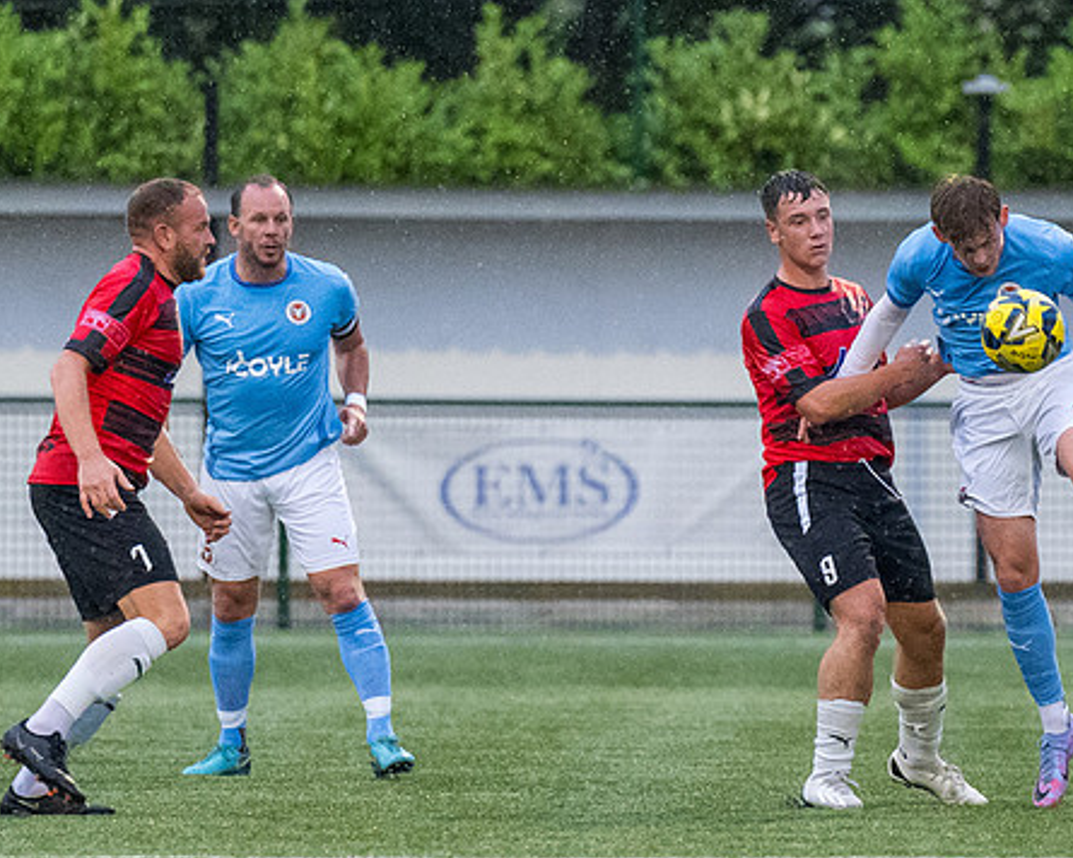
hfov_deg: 2.7
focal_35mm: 715
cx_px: 879
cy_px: 490
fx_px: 22706
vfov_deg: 2.2
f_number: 2.8
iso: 4000
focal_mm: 200
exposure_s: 1/1250
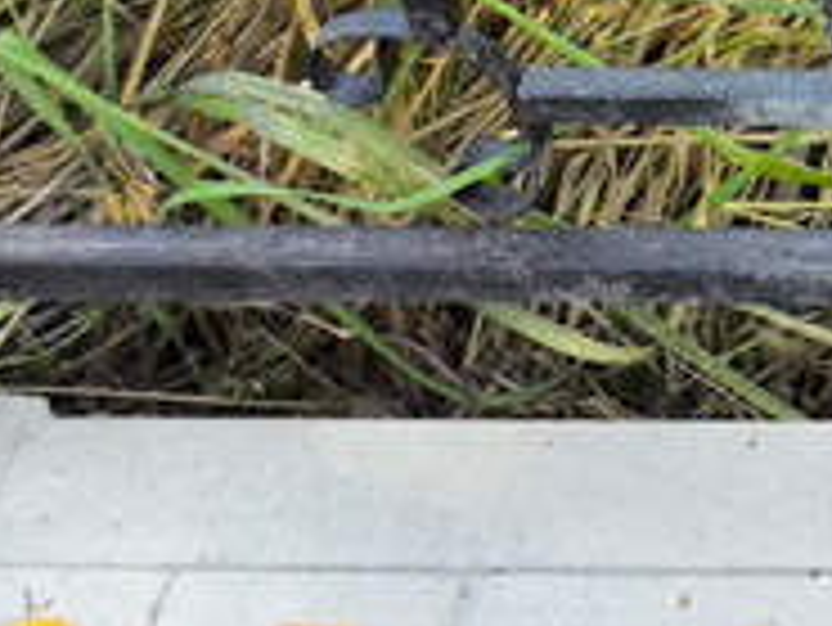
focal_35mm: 216
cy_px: -68
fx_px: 5195
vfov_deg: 6.8
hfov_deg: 8.6
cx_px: 1774
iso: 50
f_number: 1.7
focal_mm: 4.71
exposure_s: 1/100
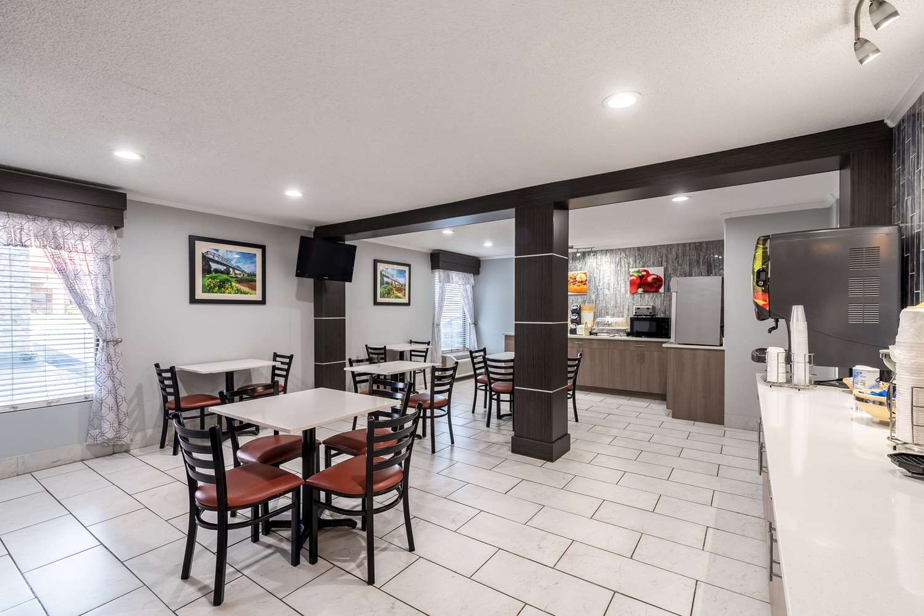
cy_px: 308
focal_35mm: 15
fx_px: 385
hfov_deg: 100.4
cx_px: 462
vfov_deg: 77.3
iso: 320
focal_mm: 10
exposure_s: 1/80
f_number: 8
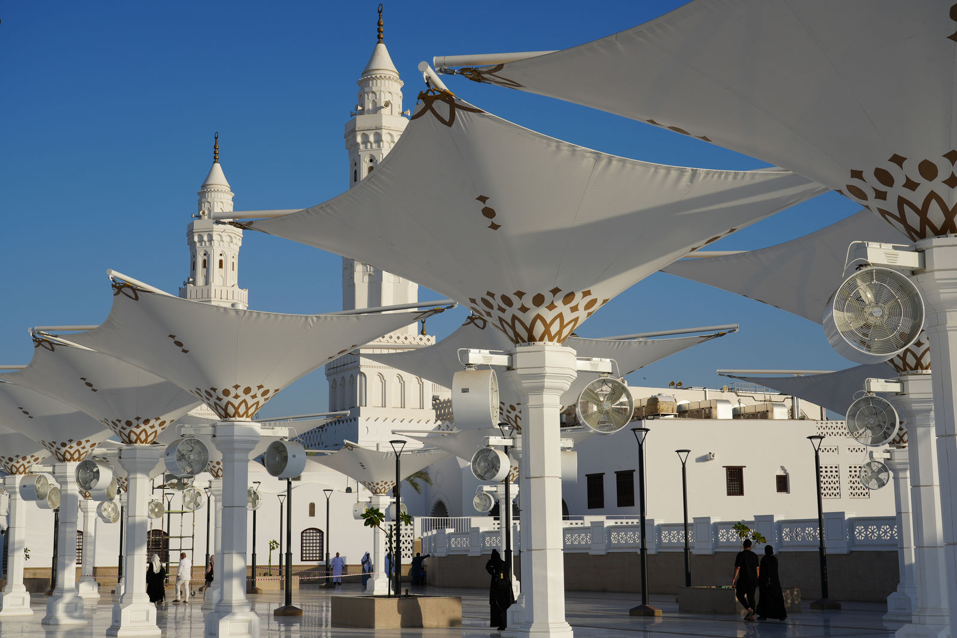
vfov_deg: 27.0
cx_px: 478
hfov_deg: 39.6
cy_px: 319
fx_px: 1329
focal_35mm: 50
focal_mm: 50
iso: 100
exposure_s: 1/250
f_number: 10
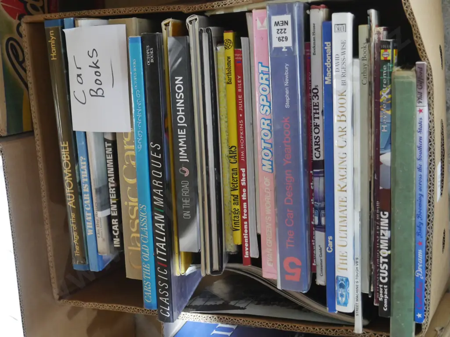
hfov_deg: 36.8
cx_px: 225
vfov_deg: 28.0
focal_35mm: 52
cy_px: 168
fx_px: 676
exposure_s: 1/25
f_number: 5.3
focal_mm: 26
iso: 3200
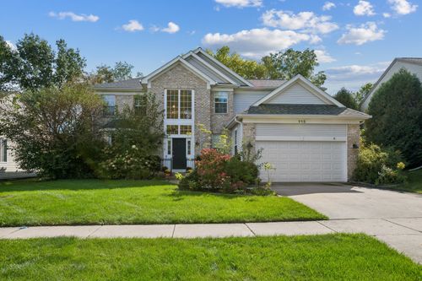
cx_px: 211
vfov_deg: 55.1
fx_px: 270
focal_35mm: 23
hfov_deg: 76.1
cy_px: 140
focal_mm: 23
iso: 200
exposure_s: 1/500
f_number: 8
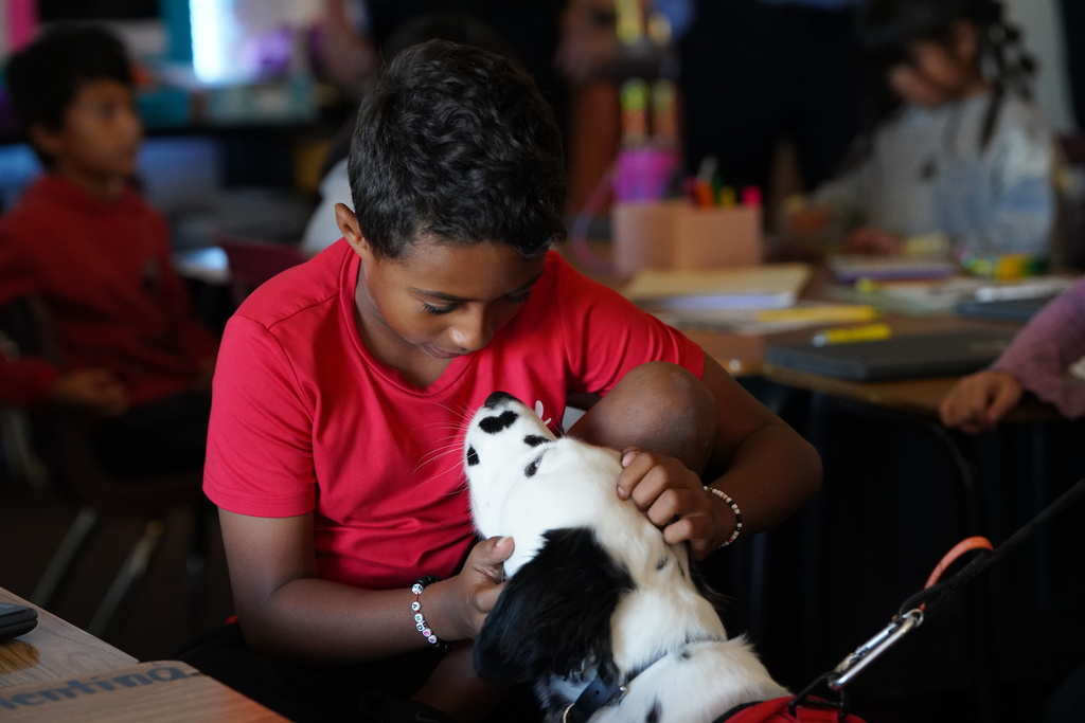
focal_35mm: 103
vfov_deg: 13.3
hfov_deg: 19.8
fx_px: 3105
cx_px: 542
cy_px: 362
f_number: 4
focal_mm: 103
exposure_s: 1/160
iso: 6400
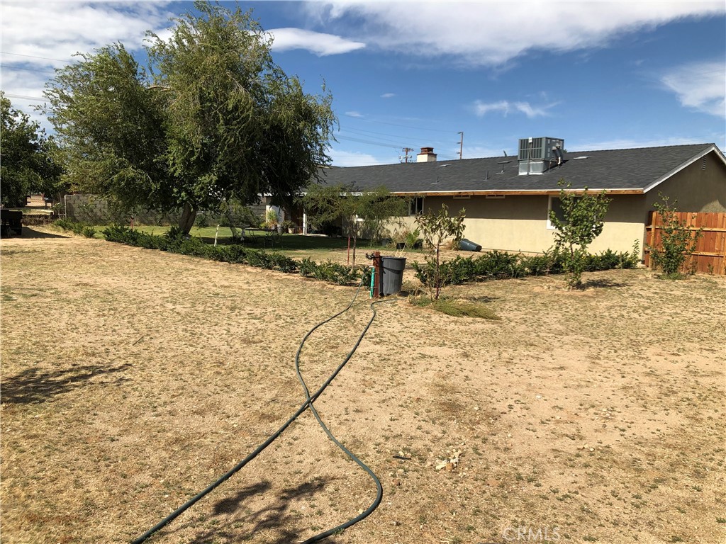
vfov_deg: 49.7
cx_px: 363
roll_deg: -1.0
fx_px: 587
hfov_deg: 63.4
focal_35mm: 28
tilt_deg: -4.8
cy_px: 272
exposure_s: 1/2667
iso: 20
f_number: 1.8
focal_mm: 3.99
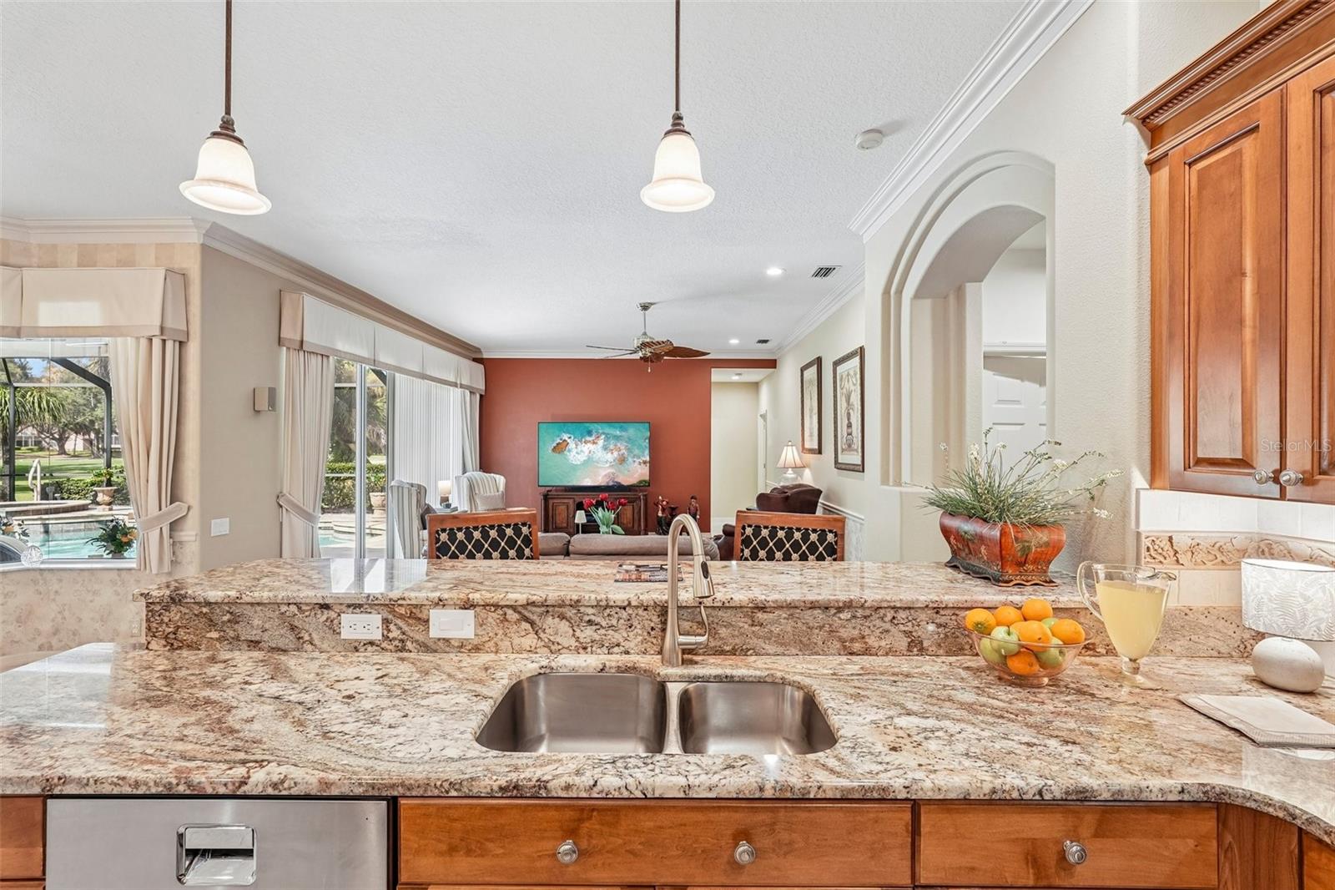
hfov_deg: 96.7
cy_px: 445
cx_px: 668
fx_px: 593
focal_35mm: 16
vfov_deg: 73.7
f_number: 8
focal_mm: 16
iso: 400
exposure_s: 1/10
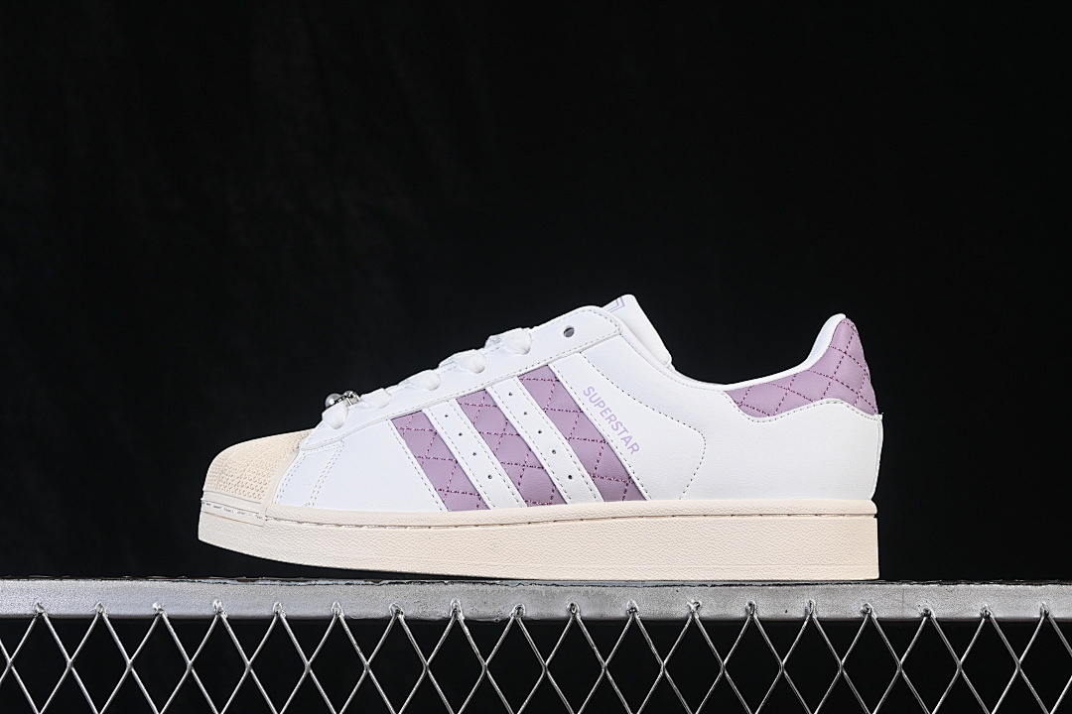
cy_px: 357
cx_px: 536
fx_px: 2233
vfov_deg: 18.2
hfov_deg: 27.0
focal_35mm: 75
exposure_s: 1/80
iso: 160
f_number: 8
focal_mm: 50
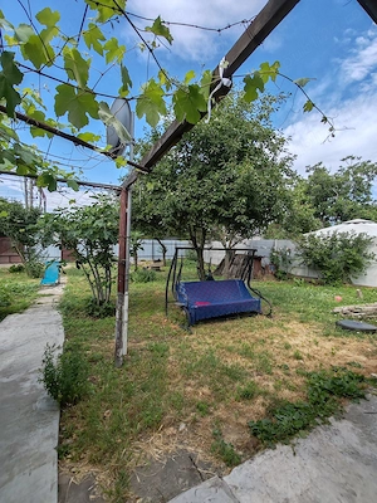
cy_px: 252
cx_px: 188
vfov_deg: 94.5
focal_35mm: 16
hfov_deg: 78.1
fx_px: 232
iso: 50
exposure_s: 1/940
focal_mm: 1.96
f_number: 2.2
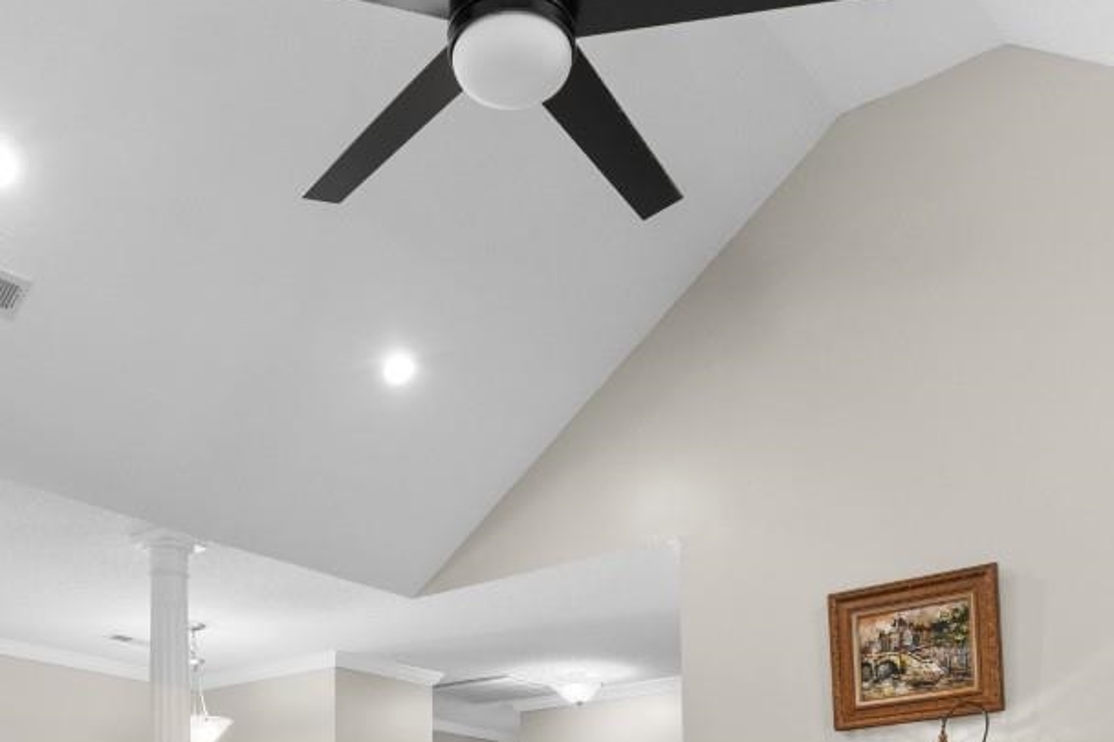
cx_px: 502
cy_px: 923
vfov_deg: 28.4
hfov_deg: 48.4
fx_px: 1237
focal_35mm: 40
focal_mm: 10
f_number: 4.5
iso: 100
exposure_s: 1/4
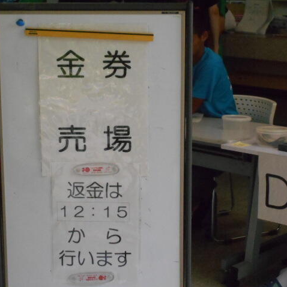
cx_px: 166
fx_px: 844
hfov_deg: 19.3
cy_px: 144
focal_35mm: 90
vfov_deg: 19.3
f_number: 5.8
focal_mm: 13.5
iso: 800
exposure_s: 1/200
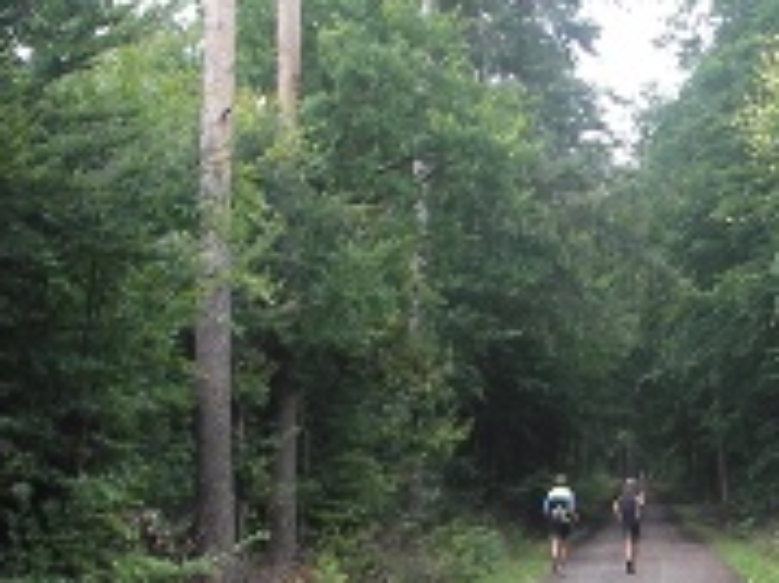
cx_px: 666
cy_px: 452
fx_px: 1912
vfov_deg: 17.2
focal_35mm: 85
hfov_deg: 22.6
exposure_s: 1/50
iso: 50
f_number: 3.3
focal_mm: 6.3
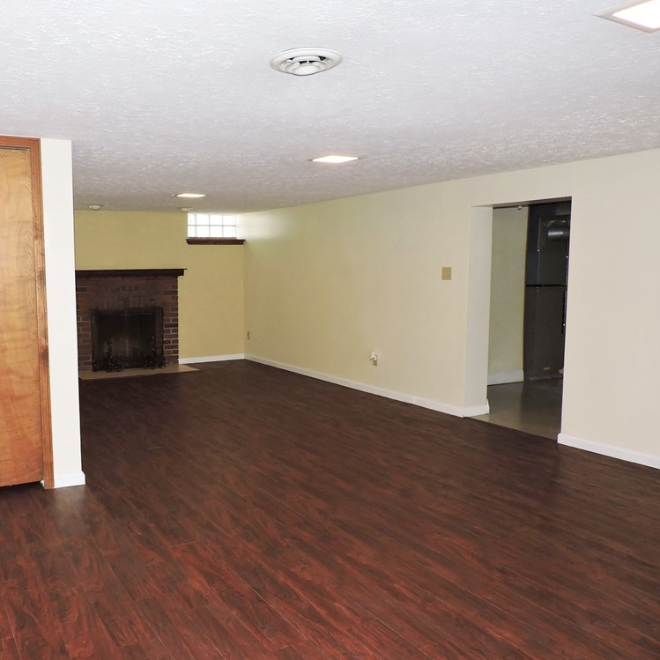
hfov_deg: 54.3
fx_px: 626
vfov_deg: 55.6
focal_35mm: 29
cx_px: 212
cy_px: 335
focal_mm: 4.3
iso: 200
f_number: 3
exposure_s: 1/30
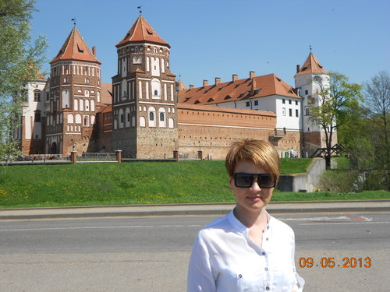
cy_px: 146
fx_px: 552
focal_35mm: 49
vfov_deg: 29.7
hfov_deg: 38.9
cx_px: 195
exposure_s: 1/640
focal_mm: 8.8
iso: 80
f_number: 4.5
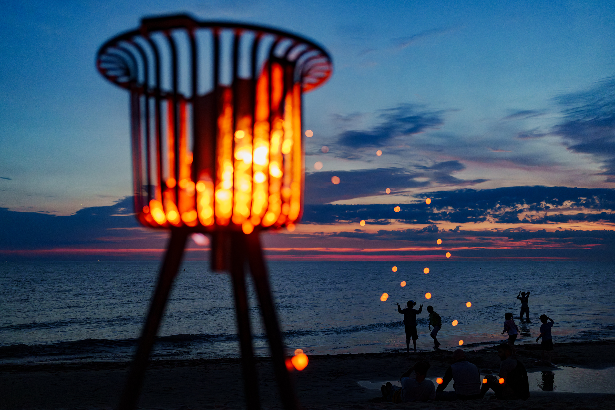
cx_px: 308
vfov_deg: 37.9
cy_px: 205
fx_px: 598
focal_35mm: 35
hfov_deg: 54.4
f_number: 1.4
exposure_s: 1/250
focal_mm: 35
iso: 3200
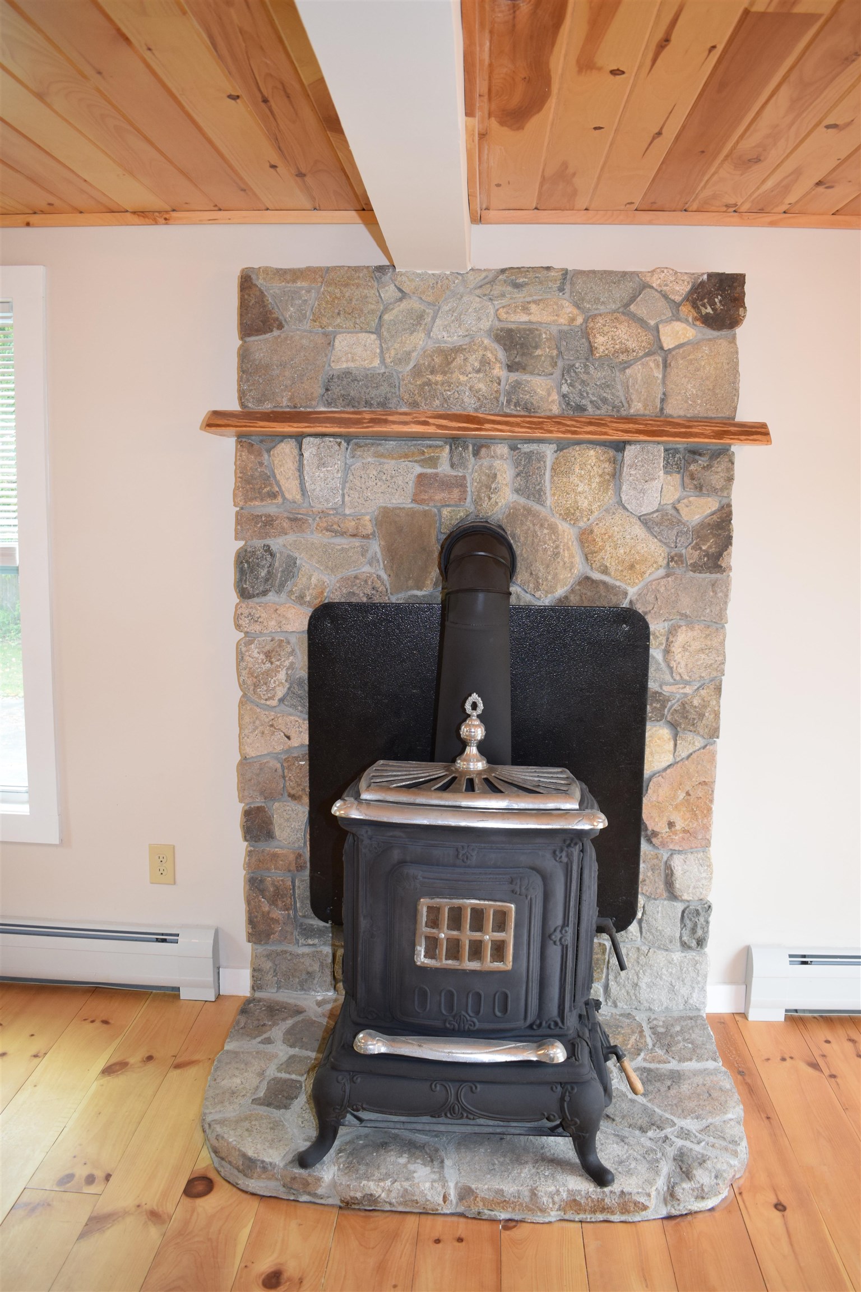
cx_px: 430
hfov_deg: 43.6
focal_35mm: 30
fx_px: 1076
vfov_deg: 61.9
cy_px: 646
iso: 800
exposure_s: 1/100
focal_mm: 20
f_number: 5
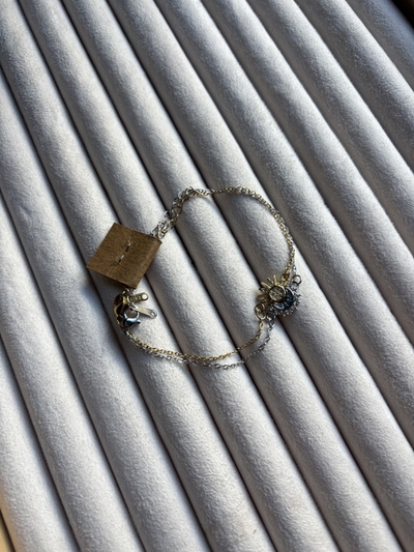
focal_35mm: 26
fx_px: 414
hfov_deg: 53.1
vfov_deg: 67.3
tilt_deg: -74.8
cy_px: 276
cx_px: 207
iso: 40
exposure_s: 1/215
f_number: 1.6
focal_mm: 5.96
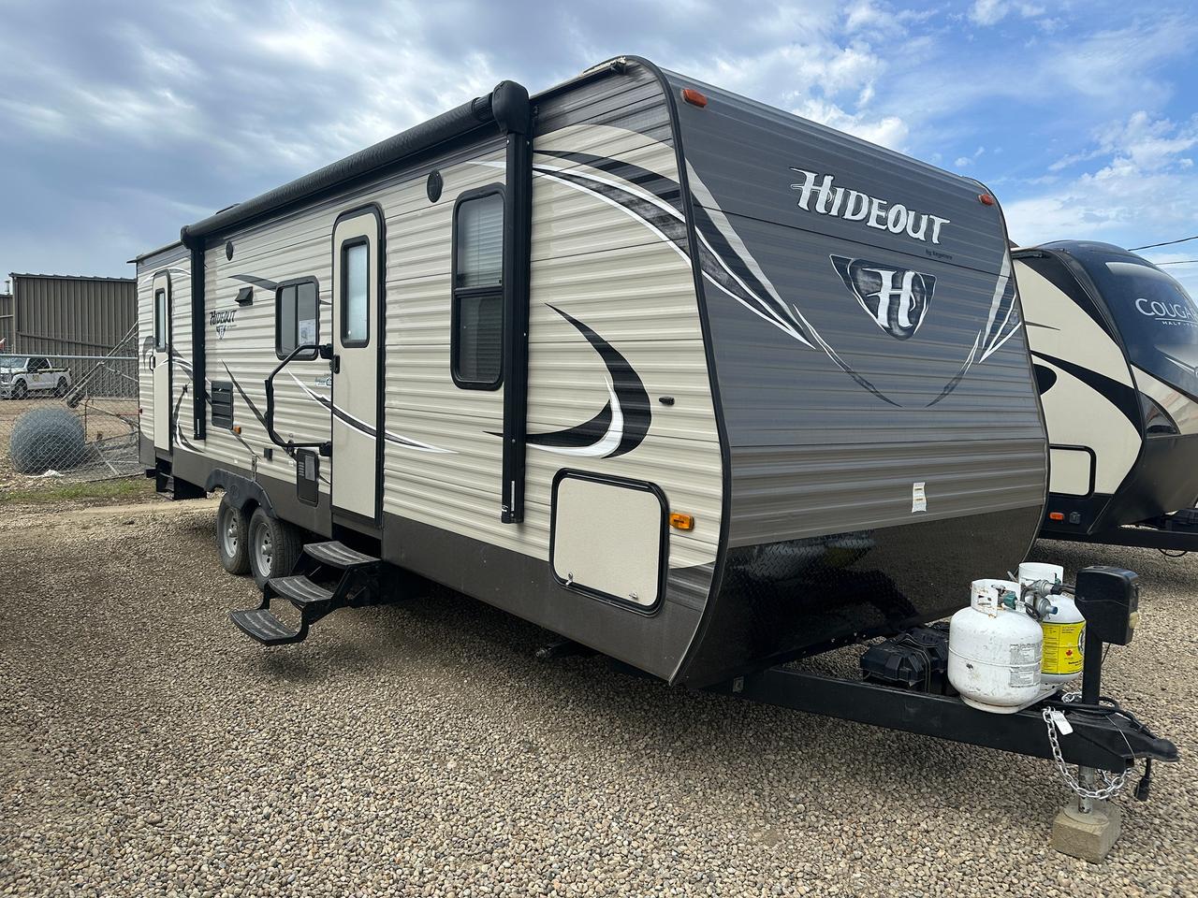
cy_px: 449
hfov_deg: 71.6
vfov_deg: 56.8
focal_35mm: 24
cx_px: 599
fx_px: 831
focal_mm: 6.86
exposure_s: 1/3155
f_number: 1.78
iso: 80
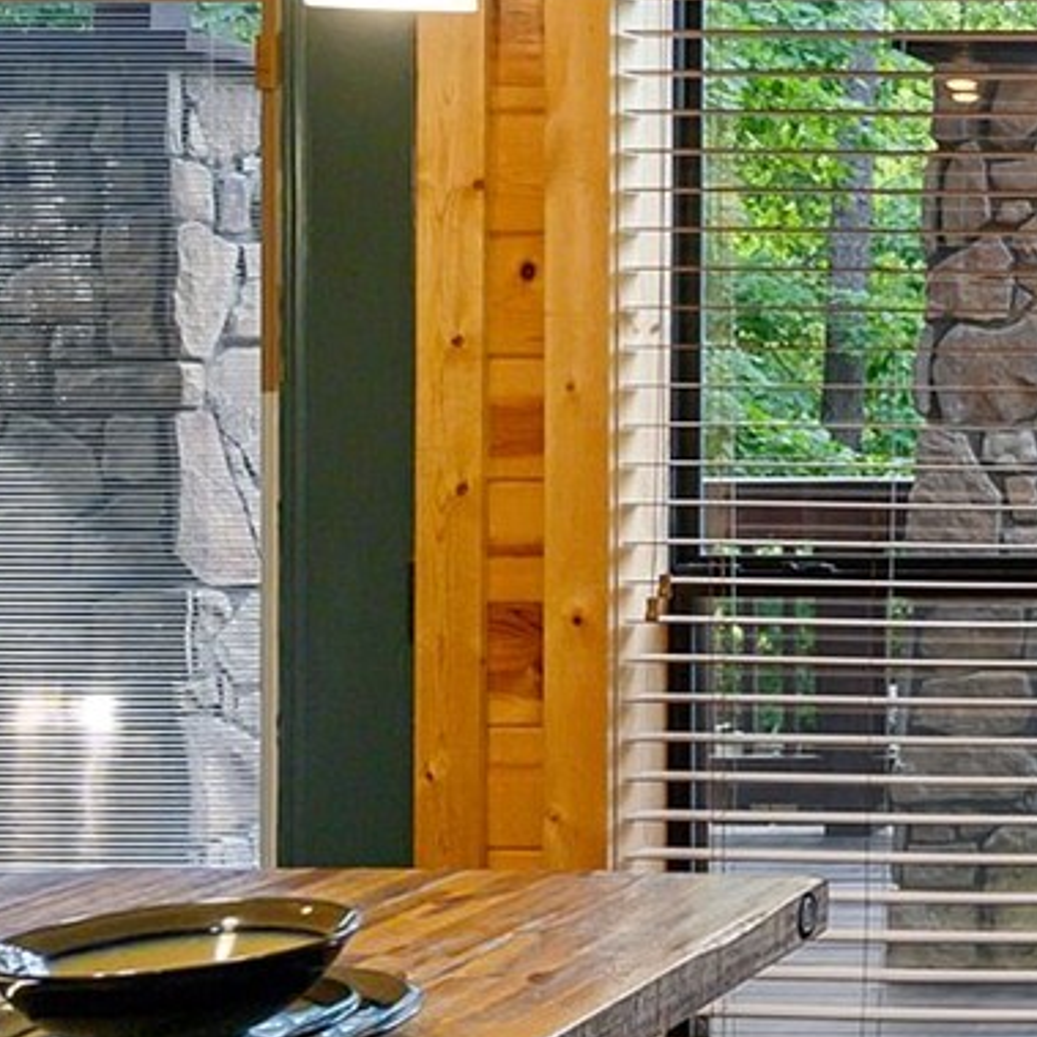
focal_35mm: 64
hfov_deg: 21.1
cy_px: 379
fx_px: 2169
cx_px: 1699
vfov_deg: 26.8
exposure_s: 1/100
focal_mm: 14
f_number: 5
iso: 640
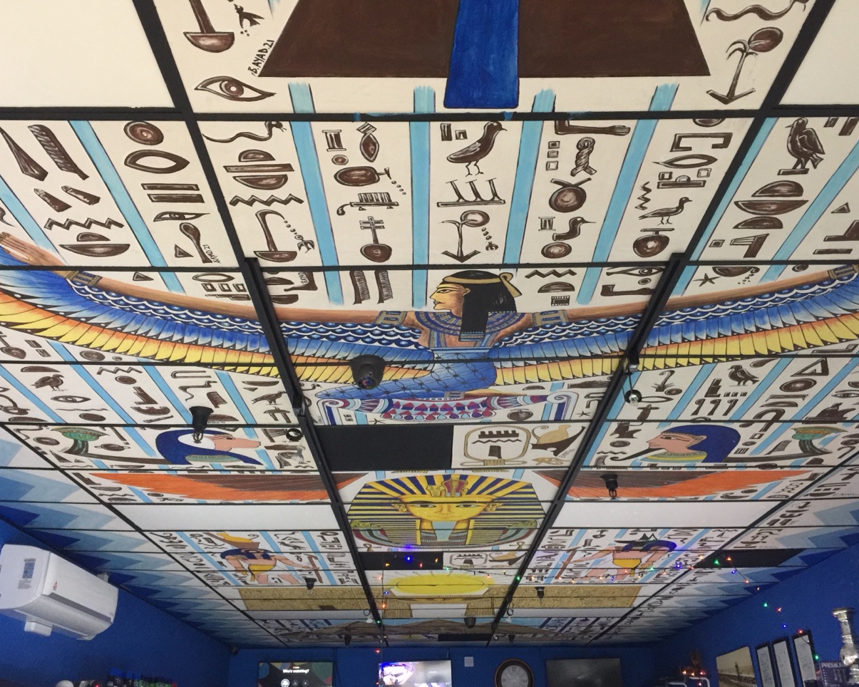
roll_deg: +1.5
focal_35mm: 31
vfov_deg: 47.1
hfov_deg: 57.2
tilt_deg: +26.8
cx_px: 439
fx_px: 788
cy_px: 339
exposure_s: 1/15
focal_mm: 4.15
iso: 100
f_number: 2.2
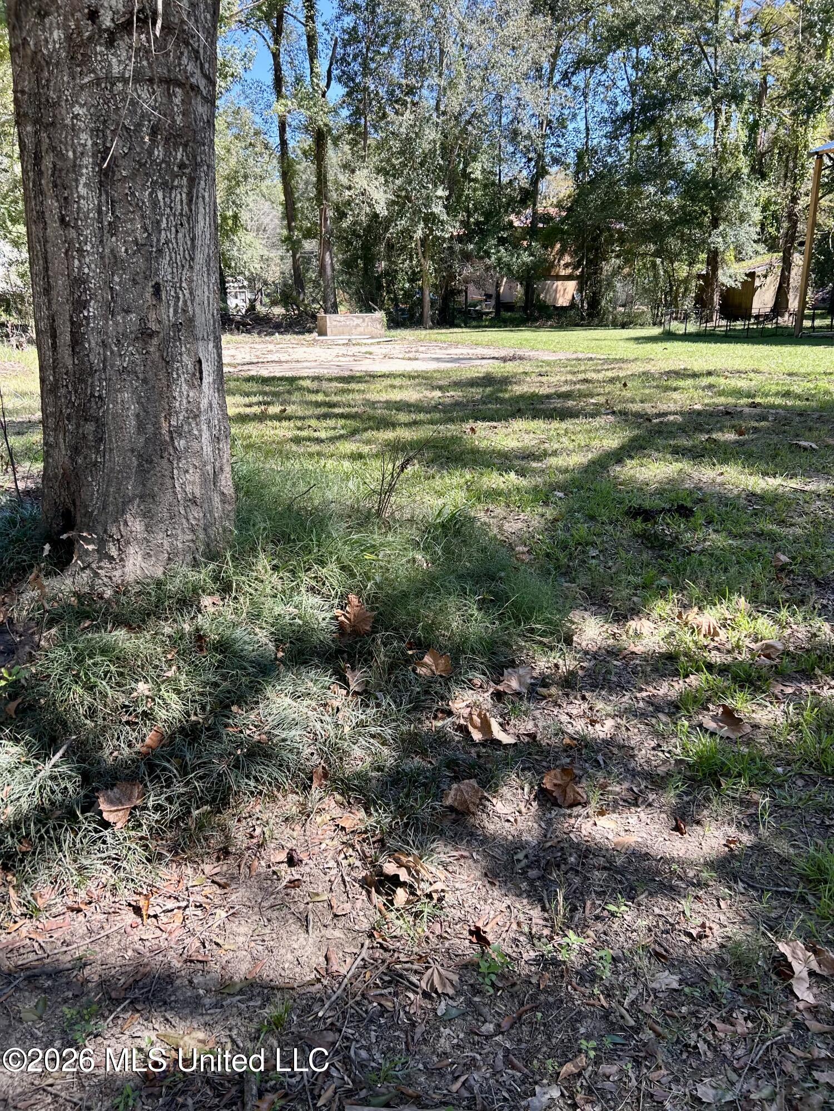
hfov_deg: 53.1
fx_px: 835
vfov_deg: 67.3
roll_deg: -0.4
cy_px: 556
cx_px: 417
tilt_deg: -17.6
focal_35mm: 26
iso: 50
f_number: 1.5
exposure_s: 1/567
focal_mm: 5.7
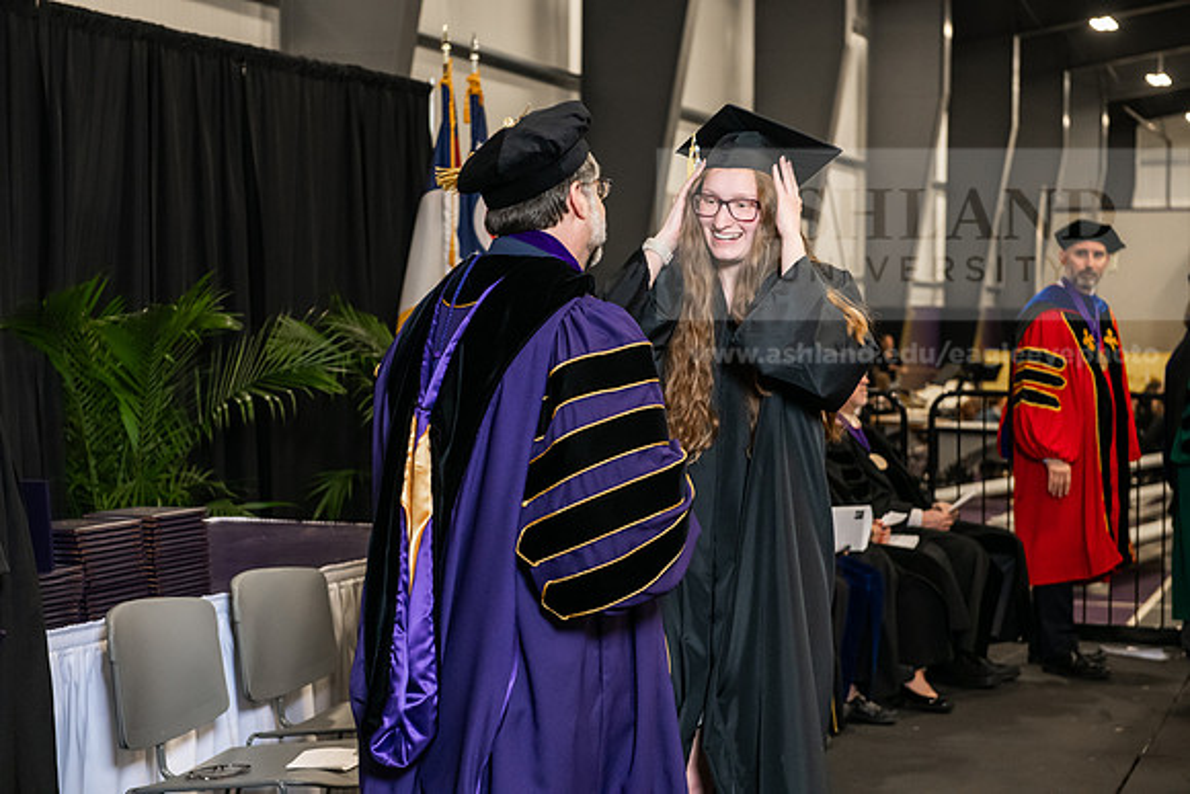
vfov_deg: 19.5
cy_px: 397
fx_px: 2314
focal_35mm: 70
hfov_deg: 28.8
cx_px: 595
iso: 2500
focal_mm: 70
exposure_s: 1/200
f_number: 5
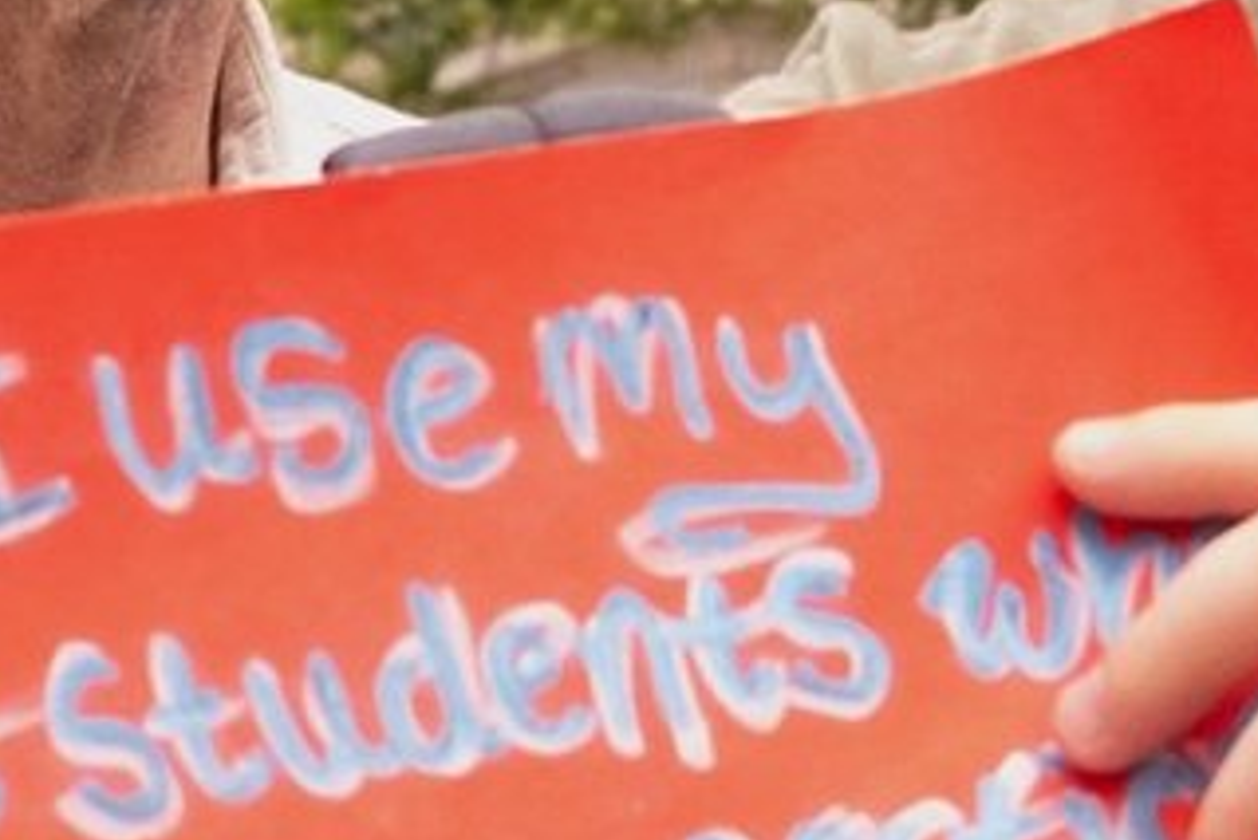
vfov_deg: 5.0
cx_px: 63
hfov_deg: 7.5
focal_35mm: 274
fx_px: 9579
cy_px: 980
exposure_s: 1/320
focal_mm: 23
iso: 640
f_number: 4
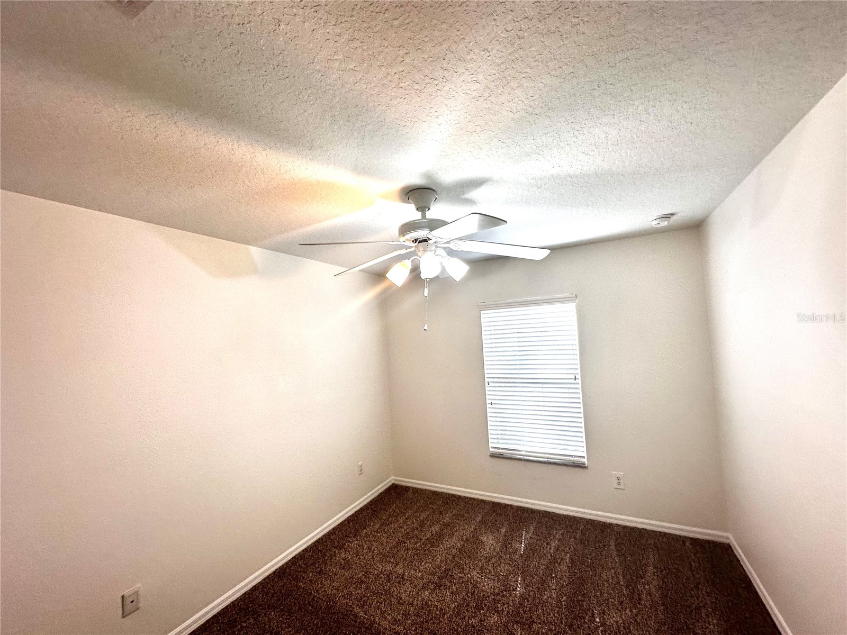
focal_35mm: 14
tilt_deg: +2.4
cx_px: 424
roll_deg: +4.7
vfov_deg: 85.7
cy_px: 318
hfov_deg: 102.1
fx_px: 343
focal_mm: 2.22
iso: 80
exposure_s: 1/120
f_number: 2.2
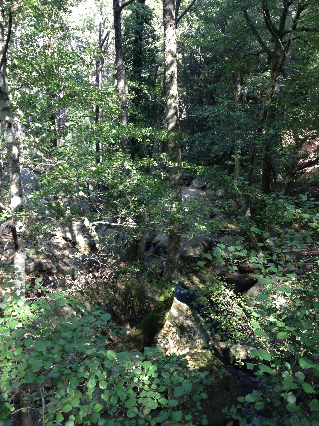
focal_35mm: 35
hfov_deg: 40.7
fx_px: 430
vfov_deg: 52.6
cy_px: 213
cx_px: 160
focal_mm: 4.28
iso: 64
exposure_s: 1/60
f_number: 2.4
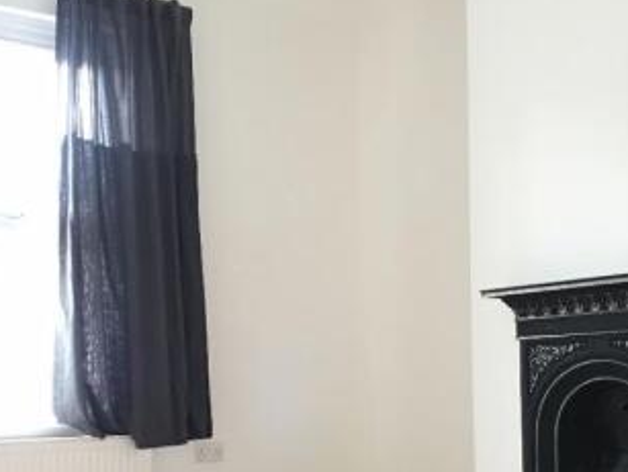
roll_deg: +0.2
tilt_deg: +1.8
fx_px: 999
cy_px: 369
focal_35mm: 55
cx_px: 159
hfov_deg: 34.2
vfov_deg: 26.2
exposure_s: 1/33
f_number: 2.2
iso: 200
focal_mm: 4.15
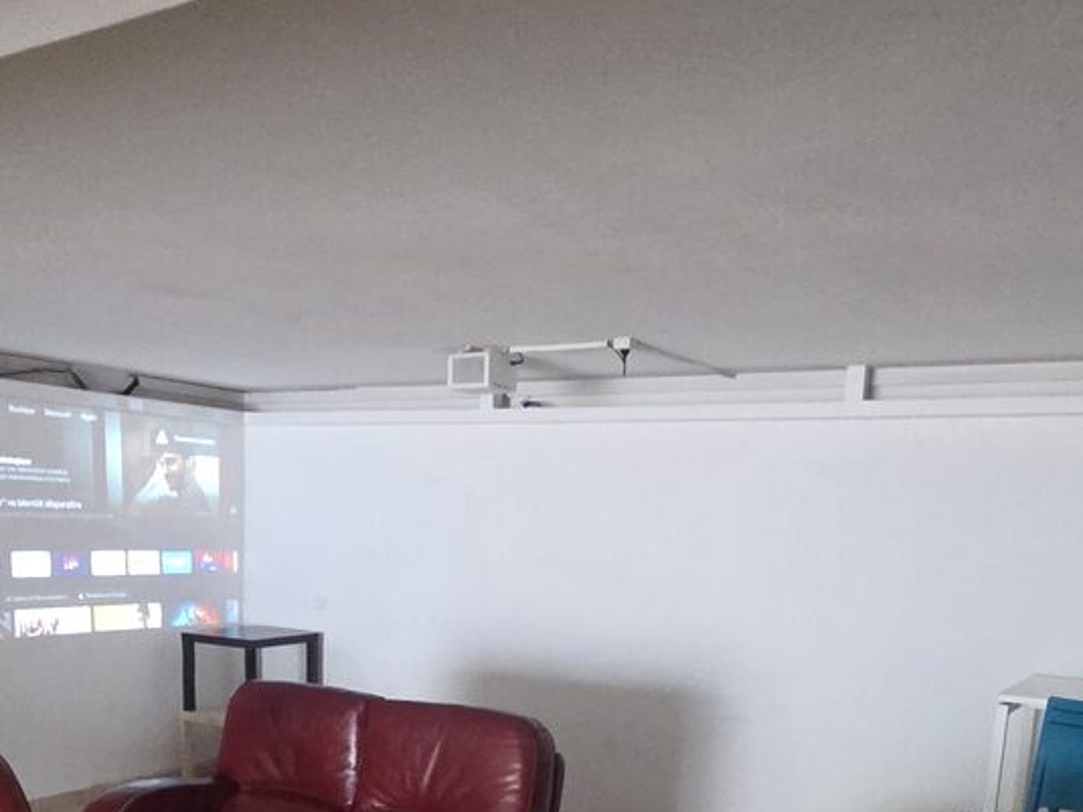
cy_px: 765
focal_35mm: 34
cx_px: 488
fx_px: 1063
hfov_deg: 53.9
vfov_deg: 38.2
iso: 1250
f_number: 2.2
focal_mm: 2.2
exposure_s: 1/60
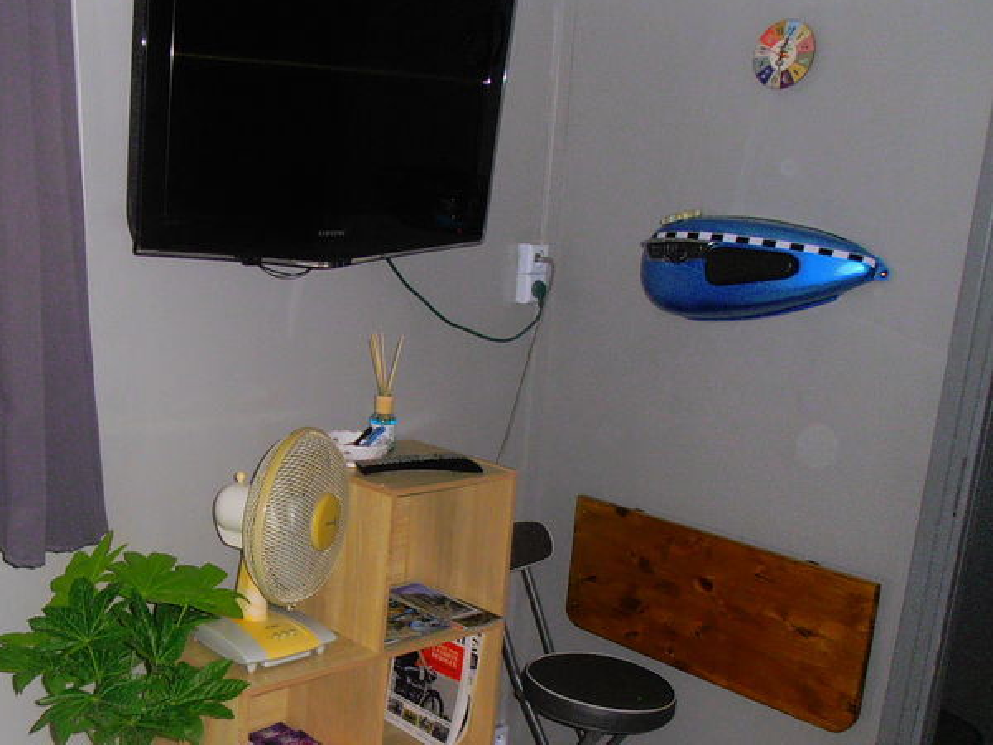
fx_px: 1147
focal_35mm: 40
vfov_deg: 35.7
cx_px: 285
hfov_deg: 45.6
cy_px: 478
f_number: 3
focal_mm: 4.2
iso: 125
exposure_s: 1/30
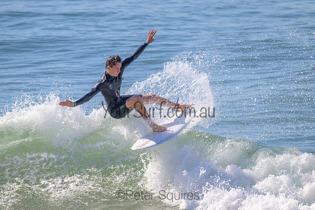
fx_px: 4288
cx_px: 158
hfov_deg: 4.2
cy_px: 105
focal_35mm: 490
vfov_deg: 2.8
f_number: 10
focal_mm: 490
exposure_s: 1/2000
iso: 560
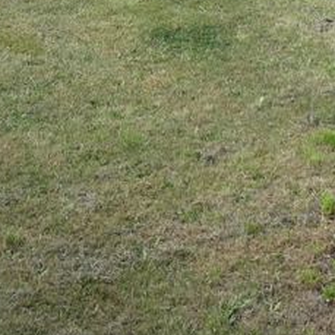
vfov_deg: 20.2
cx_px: 291
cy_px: -92
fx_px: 865
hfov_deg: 21.5
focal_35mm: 79
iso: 80
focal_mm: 3.6
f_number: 2.8
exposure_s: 1/250
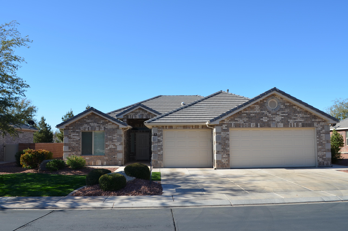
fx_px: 289
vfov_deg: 43.4
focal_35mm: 30
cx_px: 174
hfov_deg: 62.0
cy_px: 116
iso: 125
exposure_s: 1/250
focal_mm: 20
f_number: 8
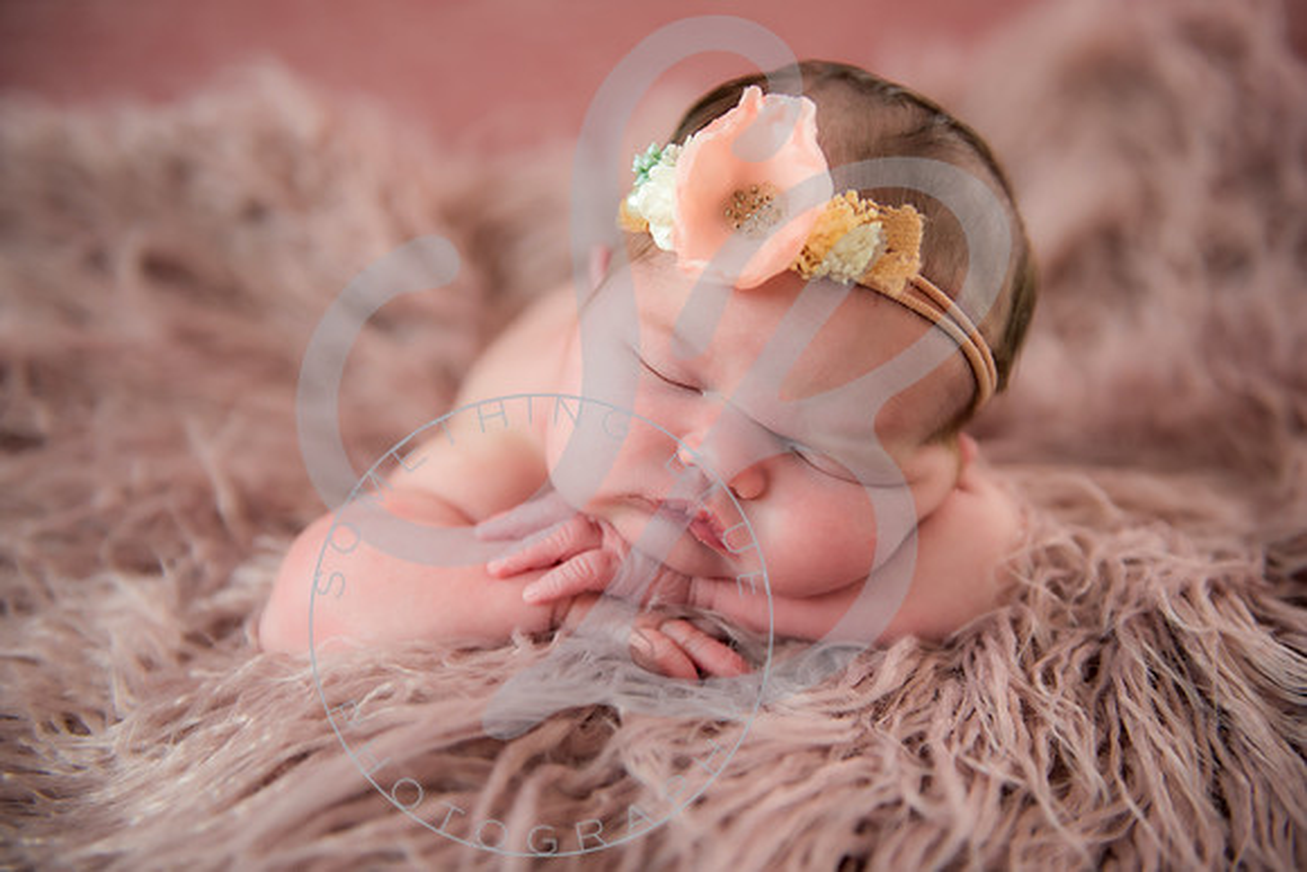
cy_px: 436
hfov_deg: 41.1
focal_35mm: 48
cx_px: 654
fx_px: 1743
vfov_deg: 28.1
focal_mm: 48
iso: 800
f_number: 2.8
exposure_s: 1/125
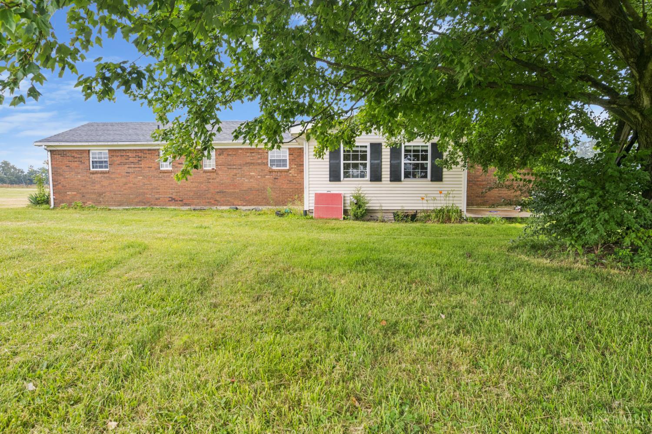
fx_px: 398
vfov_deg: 57.2
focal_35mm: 22
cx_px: 326
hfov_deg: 78.6
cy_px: 217
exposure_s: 1/60
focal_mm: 8.4
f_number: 2.8
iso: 100
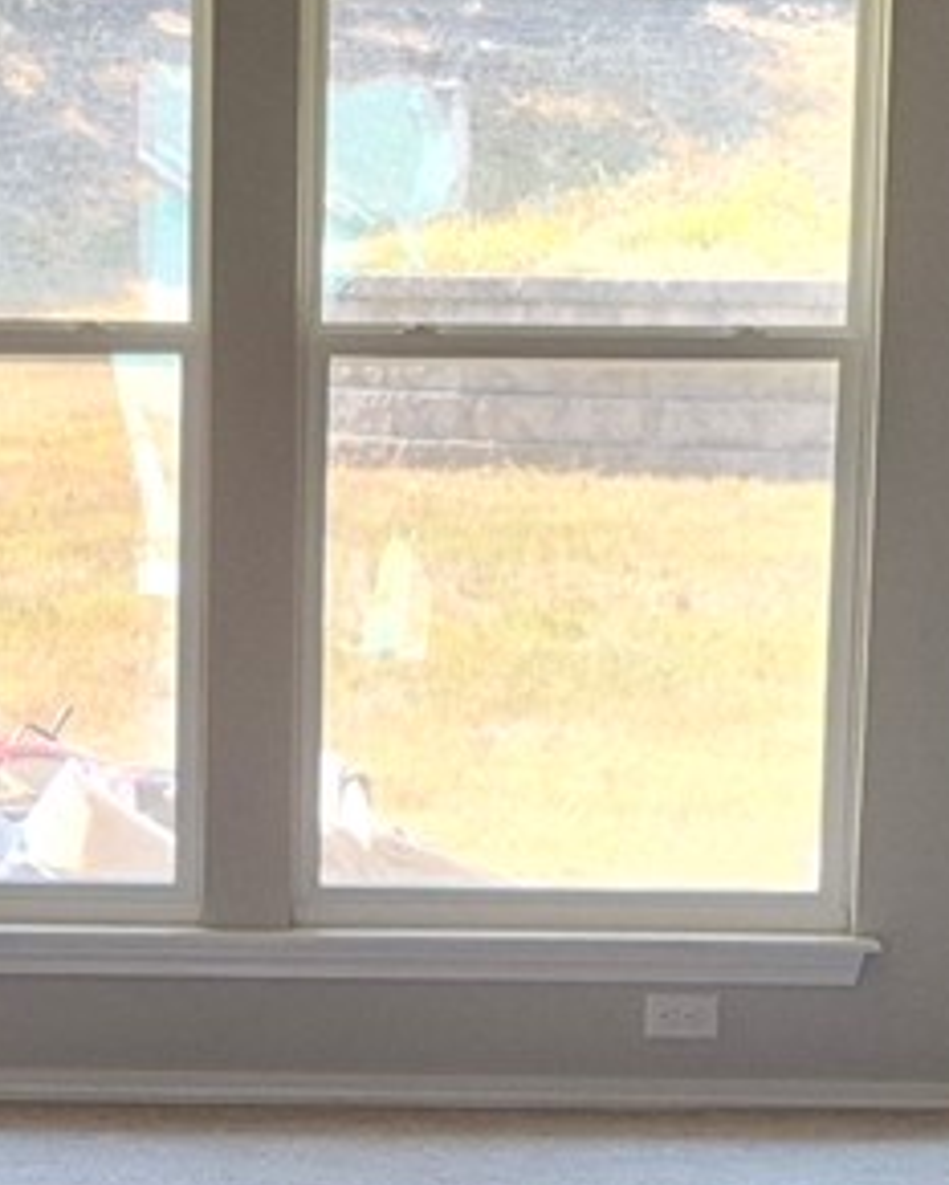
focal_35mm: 148
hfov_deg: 10.4
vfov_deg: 12.9
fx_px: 5193
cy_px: 1181
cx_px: 163
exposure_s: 1/180
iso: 200
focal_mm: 5.4
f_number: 1.8
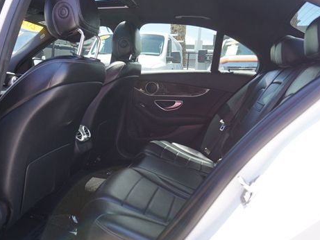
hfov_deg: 56.1
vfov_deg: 44.2
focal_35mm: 32
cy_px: 112
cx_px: 118
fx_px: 296
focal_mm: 16
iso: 100
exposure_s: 1/60
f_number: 4.5
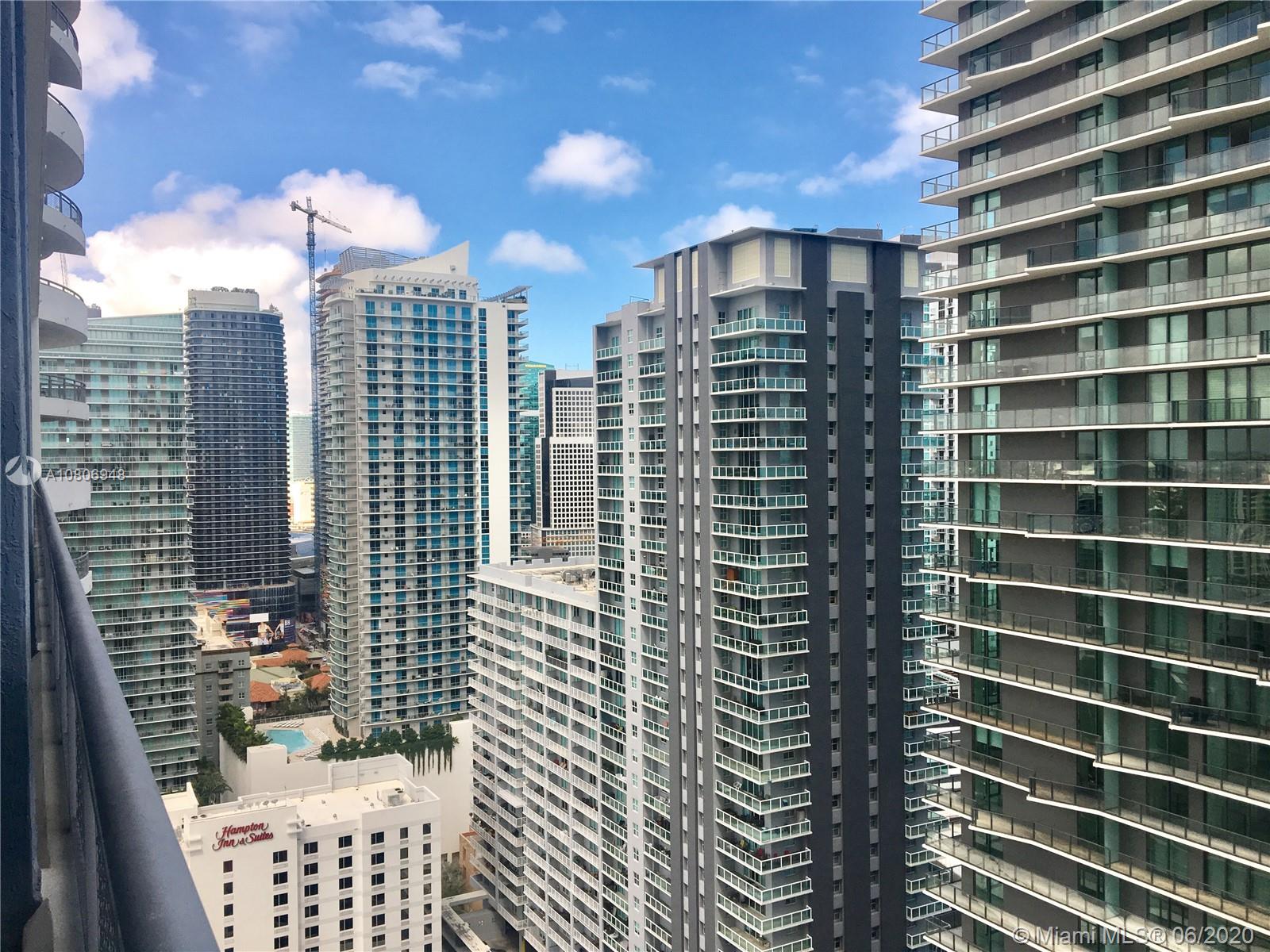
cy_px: 476
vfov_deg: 48.2
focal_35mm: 29
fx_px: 1064
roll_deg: +0.7
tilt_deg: -1.9
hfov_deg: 61.7
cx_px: 635
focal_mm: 4.15
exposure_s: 1/1425
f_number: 2.2
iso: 32
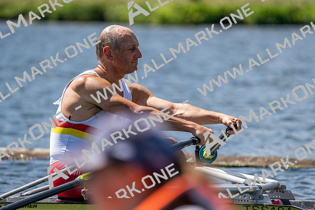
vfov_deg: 3.0
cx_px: 158
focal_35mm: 463
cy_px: 105
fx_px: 4052
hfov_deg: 4.5
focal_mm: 463
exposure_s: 1/2000
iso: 320
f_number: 6.3
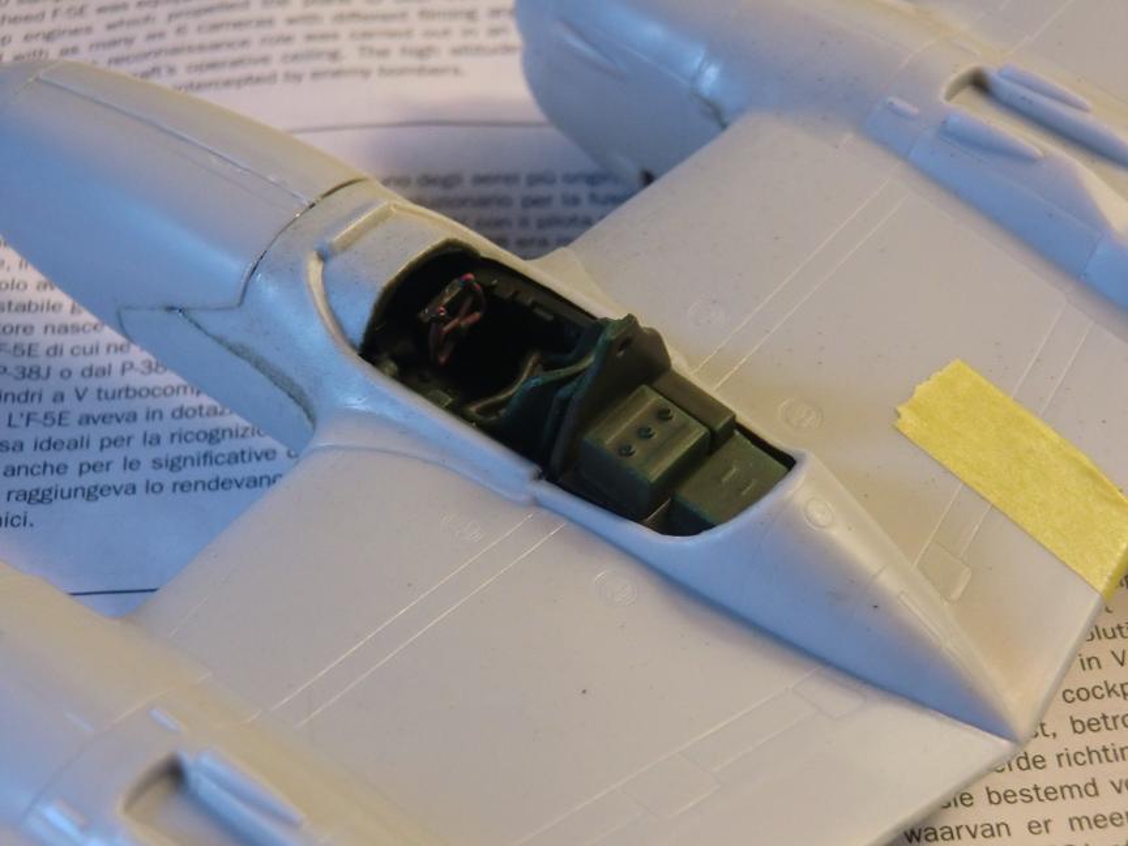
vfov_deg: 19.4
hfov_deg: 25.7
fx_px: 2477
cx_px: 564
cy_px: 423
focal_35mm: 76
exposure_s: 1/13
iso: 400
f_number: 4.6
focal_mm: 13.6
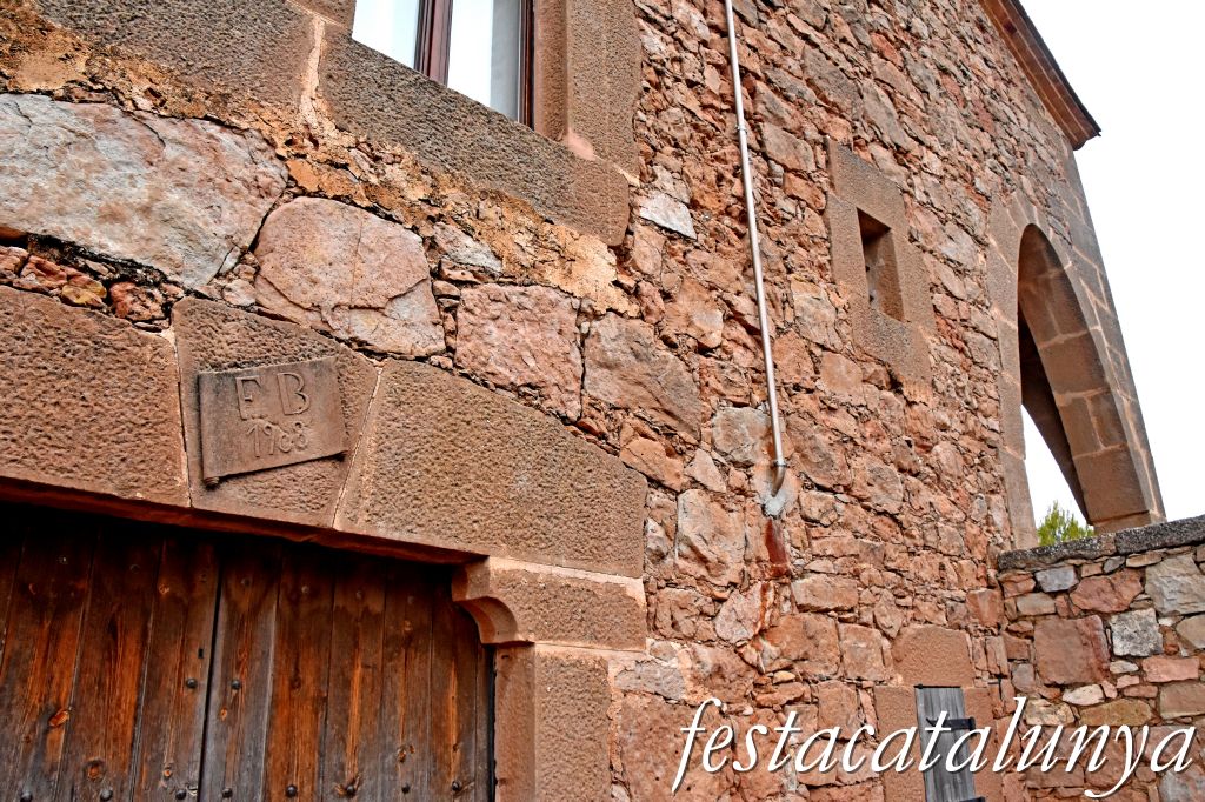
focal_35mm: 27
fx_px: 903
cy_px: 401
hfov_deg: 67.4
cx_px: 602
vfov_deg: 47.9
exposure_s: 1/500
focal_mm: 18
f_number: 11
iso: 1600
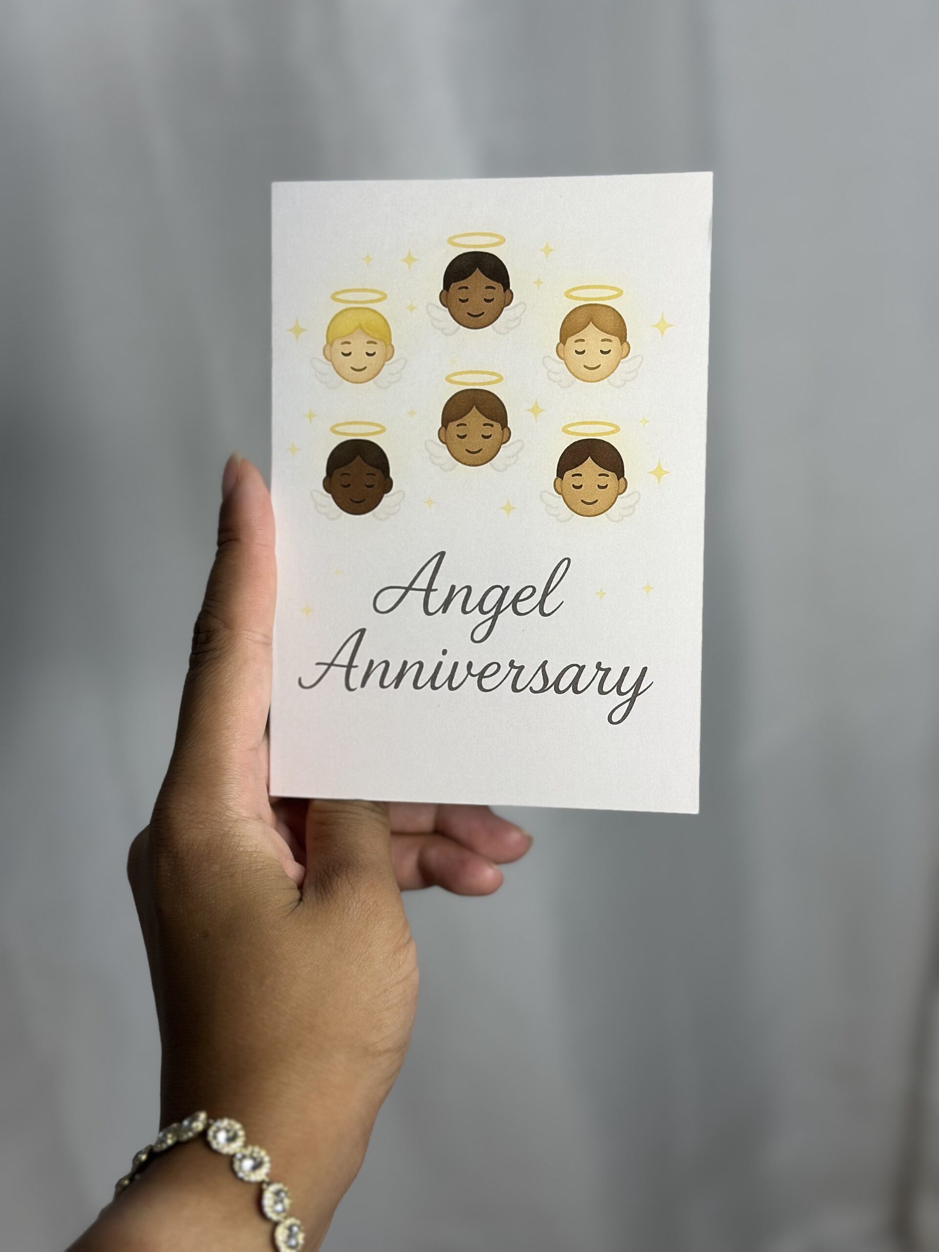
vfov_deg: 39.7
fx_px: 1736
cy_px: 626
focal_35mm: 48
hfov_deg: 30.3
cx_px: 470
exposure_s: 1/100
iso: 64
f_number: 1.78
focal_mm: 6.86
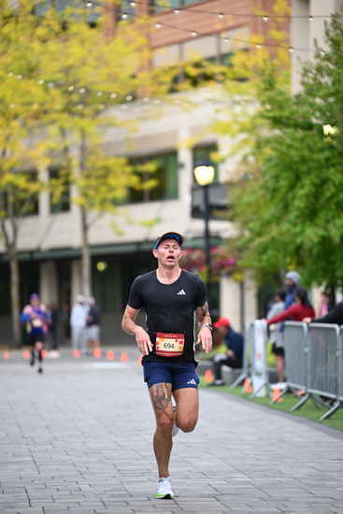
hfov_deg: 8.3
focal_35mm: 165
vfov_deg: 12.4
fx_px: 2356
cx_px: 172
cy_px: 257
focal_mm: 165
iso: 1000
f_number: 2.8
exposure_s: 1/1600
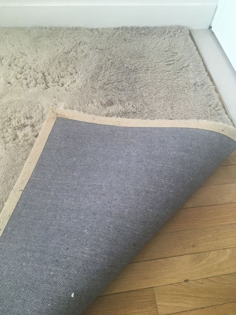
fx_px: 264
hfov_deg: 48.2
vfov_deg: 61.7
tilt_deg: -58.6
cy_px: 158
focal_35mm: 29
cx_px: 118
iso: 40
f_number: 2.2
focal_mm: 4.15
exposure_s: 1/33
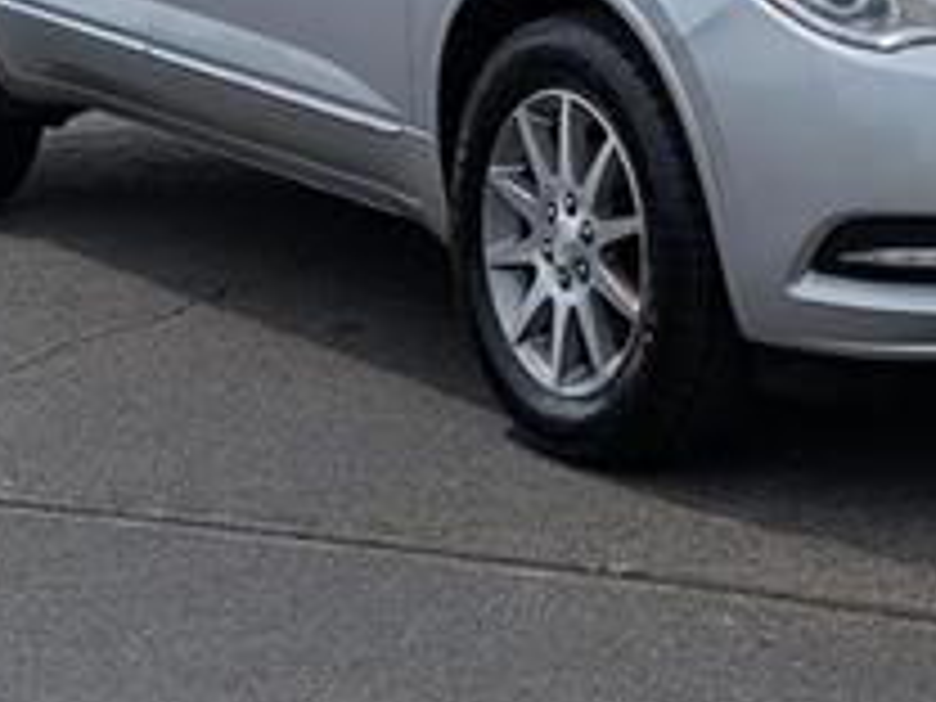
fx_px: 3218
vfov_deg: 12.2
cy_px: -68
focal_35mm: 119
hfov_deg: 16.5
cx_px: 639
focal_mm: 6.9
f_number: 1.68
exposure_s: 1/2500
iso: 23
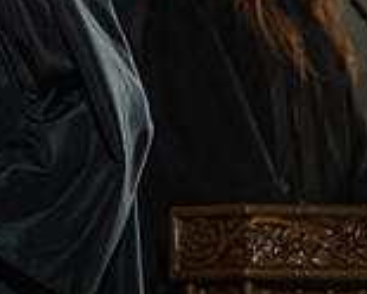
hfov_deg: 6.4
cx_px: -163
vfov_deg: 5.2
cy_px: -138
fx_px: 3237
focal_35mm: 298
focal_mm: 85
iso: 1250
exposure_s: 1/320
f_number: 2.5
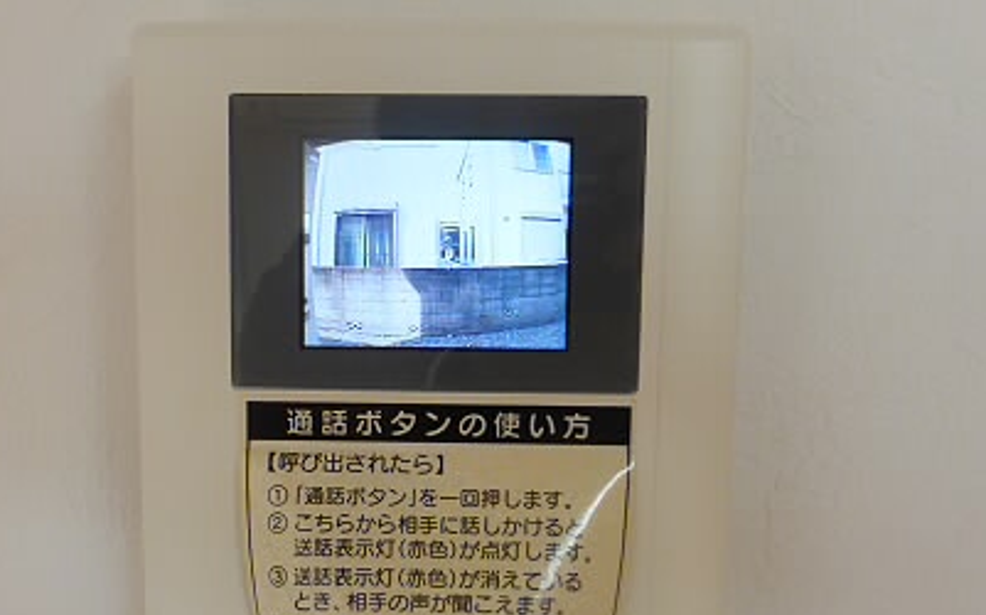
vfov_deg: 27.5
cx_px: 427
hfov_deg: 43.4
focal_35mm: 46
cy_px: 469
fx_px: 1235
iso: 250
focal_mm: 4.3
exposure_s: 1/60
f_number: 3.3
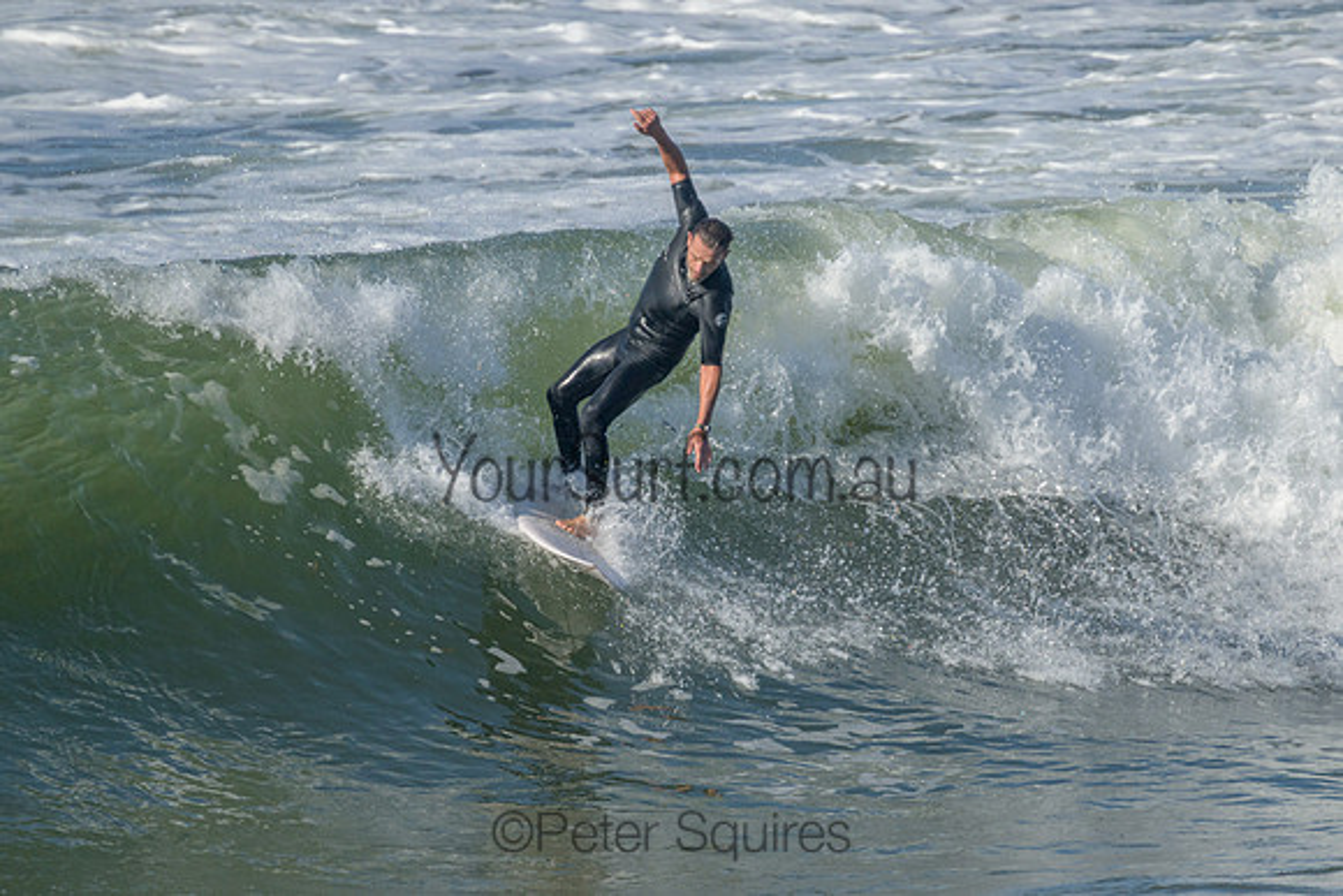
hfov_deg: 2.2
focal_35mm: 936
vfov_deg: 1.5
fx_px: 34940
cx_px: 786
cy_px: 490
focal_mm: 800
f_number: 11
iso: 800
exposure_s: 1/2000
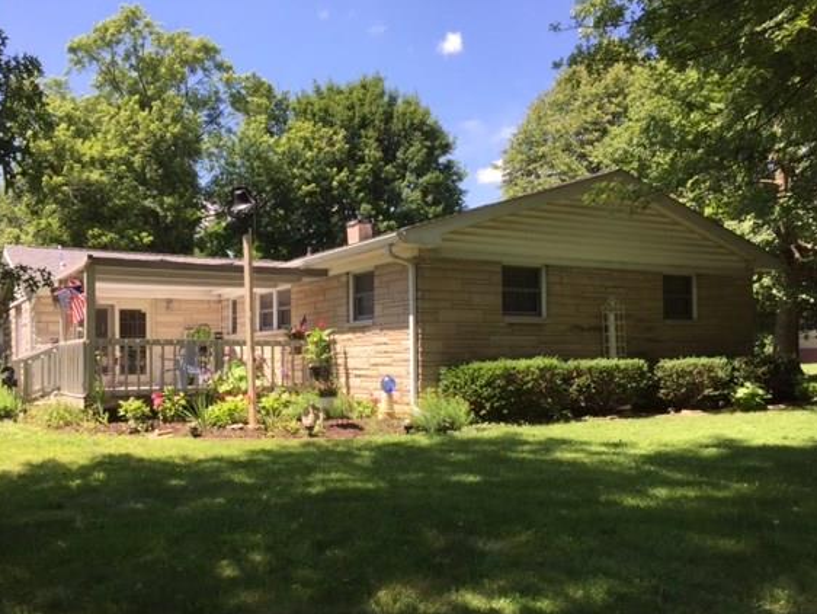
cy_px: 346
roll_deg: +0.5
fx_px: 779
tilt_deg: +0.1
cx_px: 384
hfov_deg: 55.3
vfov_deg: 42.9
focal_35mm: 33
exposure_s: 1/807
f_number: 2.2
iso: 32
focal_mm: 4.15
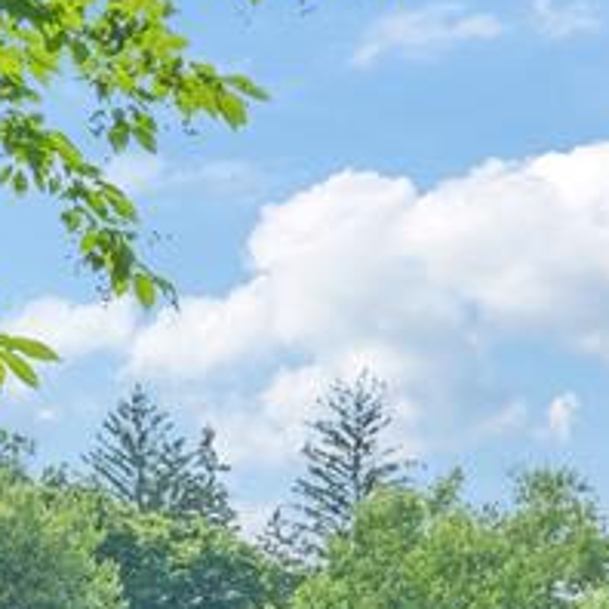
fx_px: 3691
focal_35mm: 185
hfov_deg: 9.1
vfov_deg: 9.2
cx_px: 1043
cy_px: 861
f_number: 11
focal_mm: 42.1
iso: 100
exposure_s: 1/40
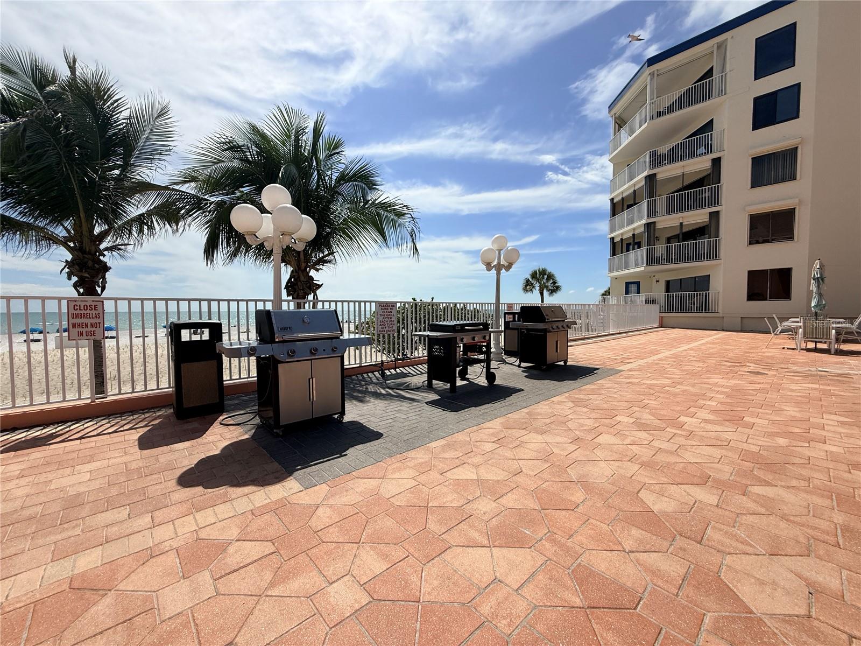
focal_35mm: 14
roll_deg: +0.0
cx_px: 430
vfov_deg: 85.7
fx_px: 348
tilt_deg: -2.1
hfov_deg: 102.1
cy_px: 323
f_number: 2.2
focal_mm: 2.22
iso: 50
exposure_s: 1/5155
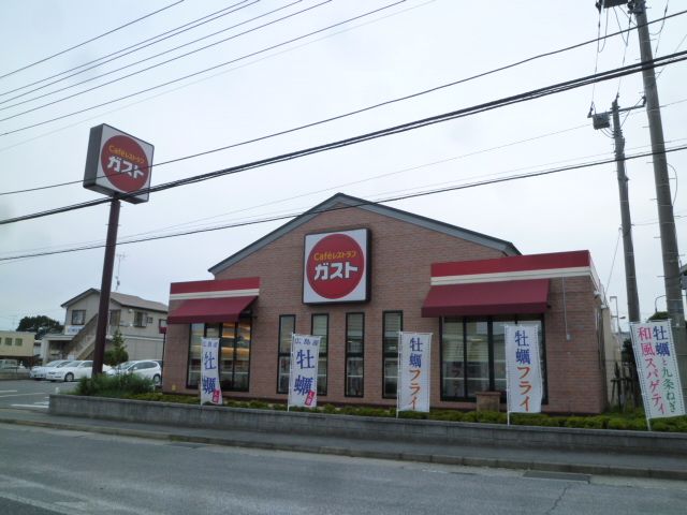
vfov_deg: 51.4
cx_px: 344
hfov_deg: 65.3
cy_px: 258
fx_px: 536
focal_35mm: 27
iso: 125
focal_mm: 4.8
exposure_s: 1/100
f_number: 3.5
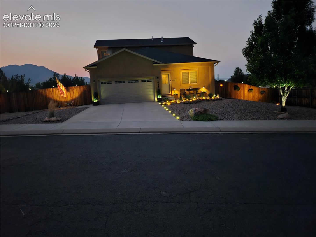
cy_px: 118
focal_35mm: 24
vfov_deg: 56.8
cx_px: 158
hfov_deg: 71.6
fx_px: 219
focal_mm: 5
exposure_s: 1/8
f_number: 1.8
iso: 2000
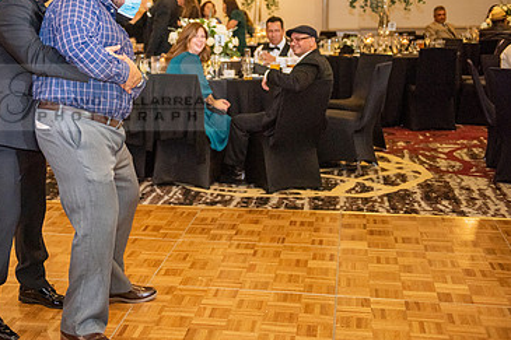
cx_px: 108
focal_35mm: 70
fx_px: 993
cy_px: 97
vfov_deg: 19.3
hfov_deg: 28.3
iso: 1600
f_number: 2.8
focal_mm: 44
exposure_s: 1/250
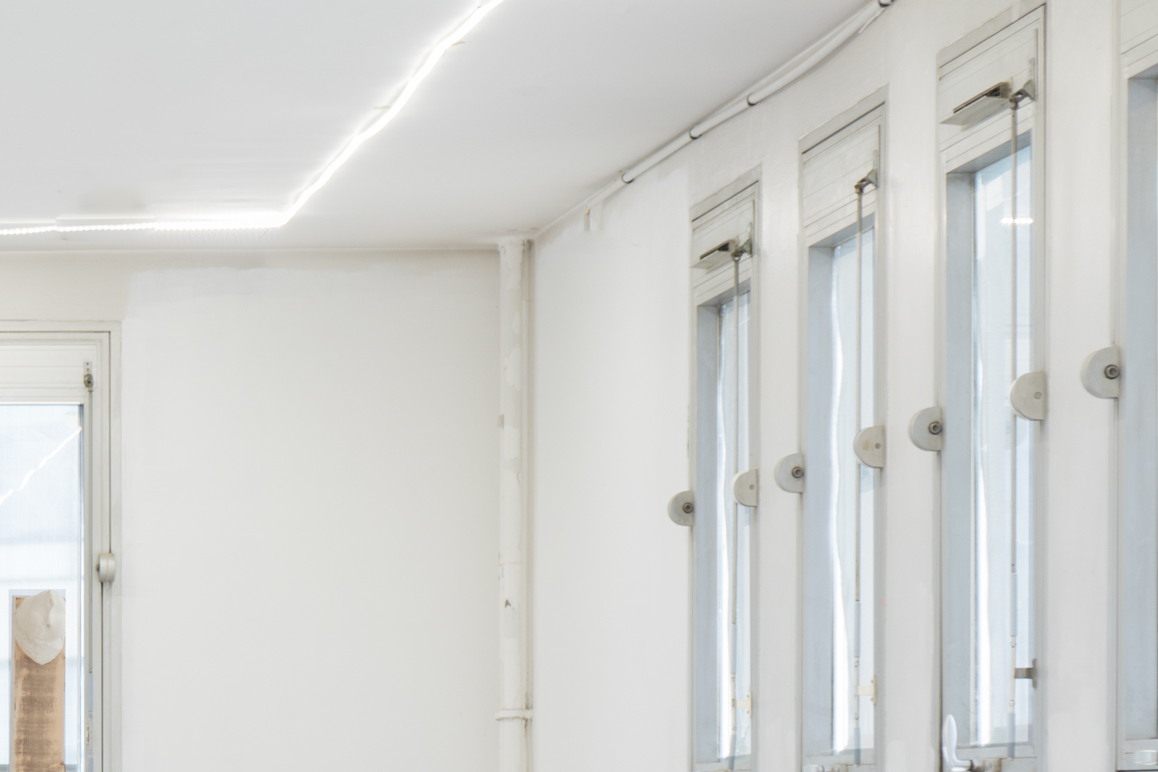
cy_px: 832
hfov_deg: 13.4
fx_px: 4760
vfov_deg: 9.2
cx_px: -303
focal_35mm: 148
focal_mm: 49
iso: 400
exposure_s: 1/13
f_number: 4.5
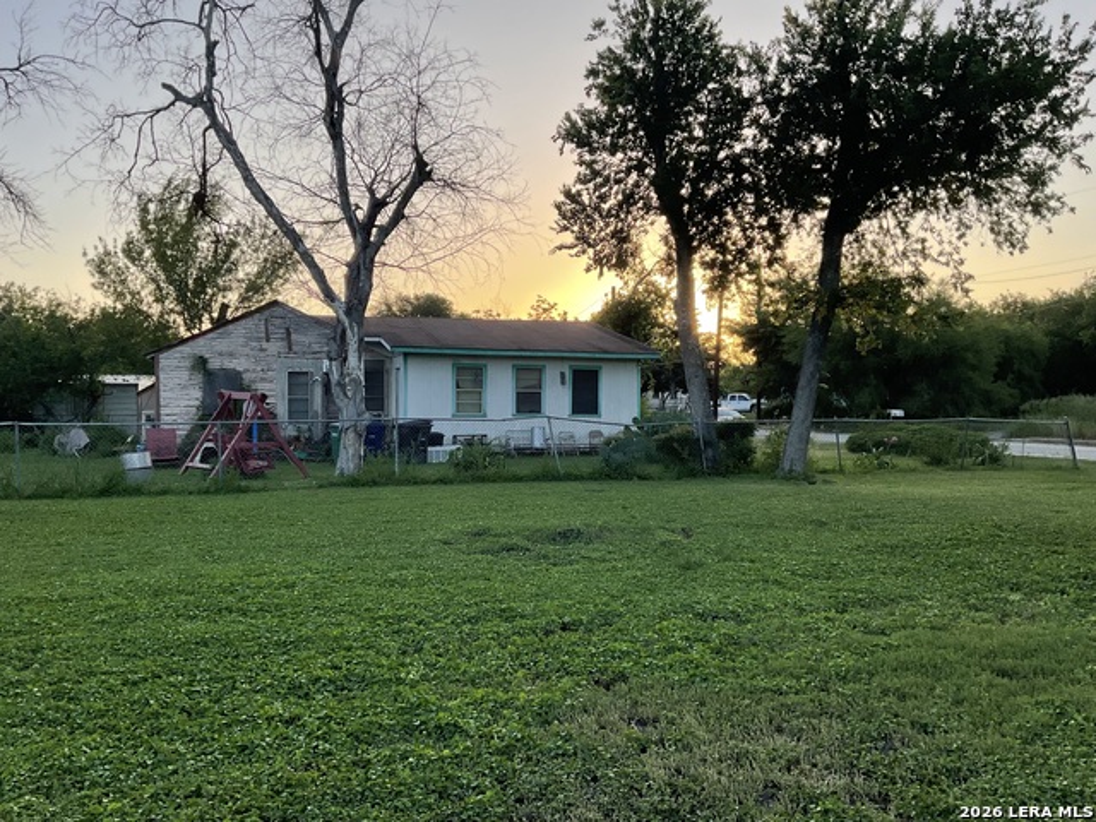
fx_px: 918
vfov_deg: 48.2
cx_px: 548
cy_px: 411
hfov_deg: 61.7
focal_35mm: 29
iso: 16
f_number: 1.8
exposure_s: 1/446
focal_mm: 3
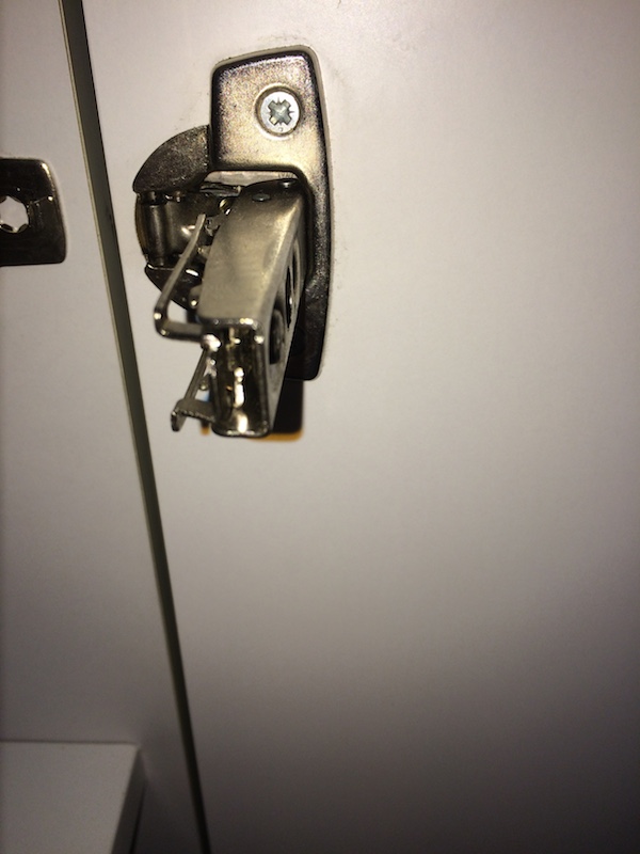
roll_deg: +0.4
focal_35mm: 29
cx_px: 320
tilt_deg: -31.8
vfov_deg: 61.7
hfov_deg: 48.2
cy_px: 427
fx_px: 715
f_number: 2.2
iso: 32
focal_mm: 4.15
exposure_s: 1/394
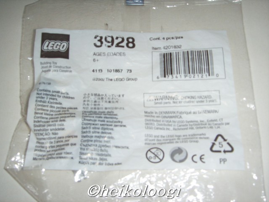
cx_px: 134
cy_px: 101
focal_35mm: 45
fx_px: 350
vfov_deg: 32.2
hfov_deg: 42.1
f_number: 3.7
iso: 100
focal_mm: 7.7
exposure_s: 1/45
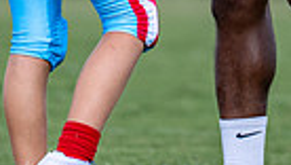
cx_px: 331
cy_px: -172
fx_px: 7965
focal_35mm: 1031
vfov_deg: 1.2
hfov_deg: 2.1
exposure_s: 1/2500
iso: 125
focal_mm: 170
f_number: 2.8
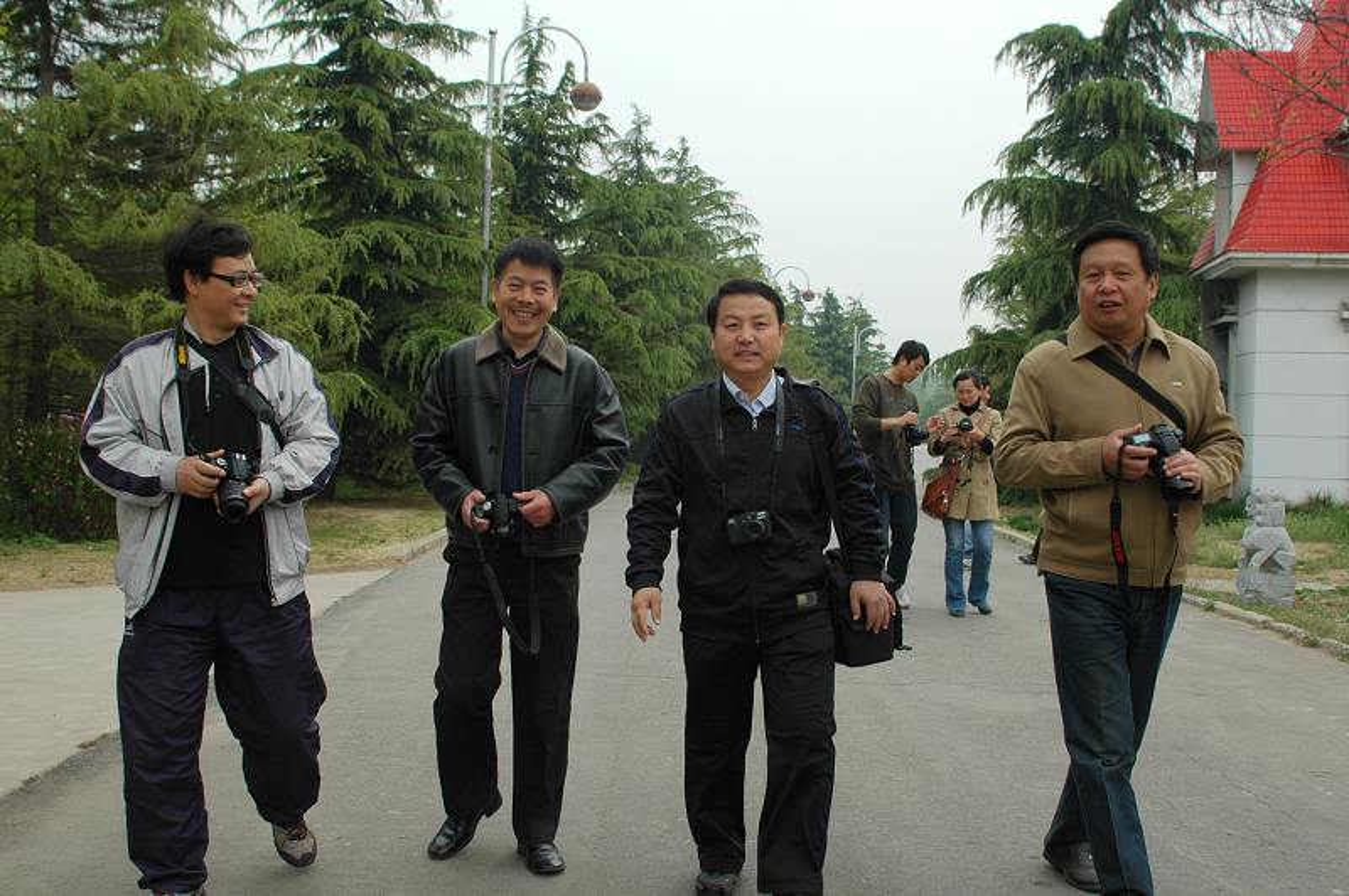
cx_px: 674
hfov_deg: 53.2
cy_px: 448
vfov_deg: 36.8
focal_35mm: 36
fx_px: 1348
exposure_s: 1/200
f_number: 8
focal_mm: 24
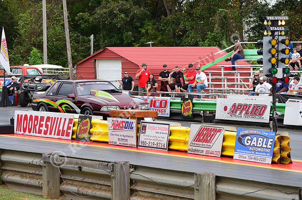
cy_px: 100
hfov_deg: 14.0
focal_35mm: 147
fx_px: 1230
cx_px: 151
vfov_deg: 9.3
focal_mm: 98
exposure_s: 1/1000
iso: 1000
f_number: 8
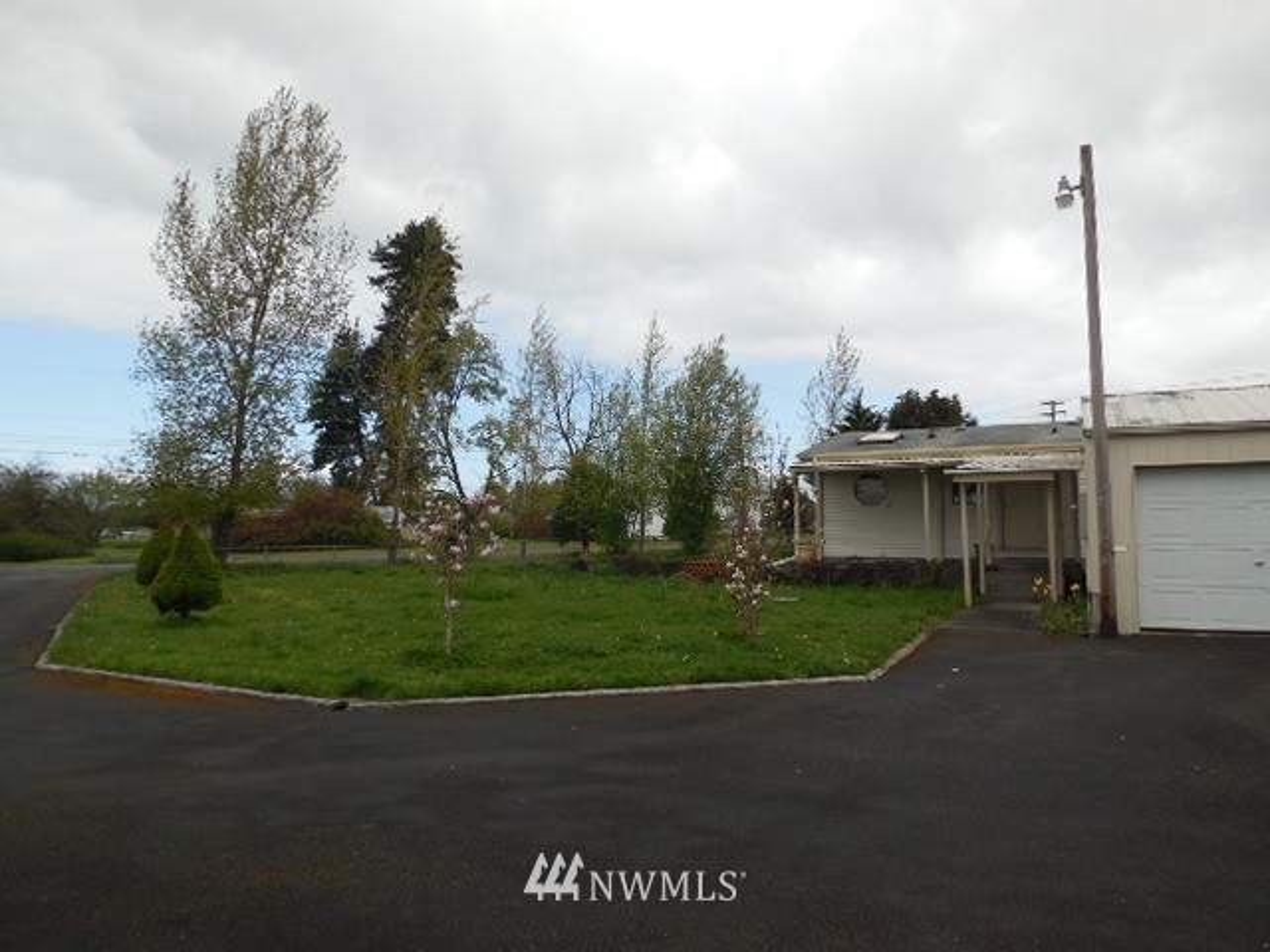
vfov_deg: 54.9
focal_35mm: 25
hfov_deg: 69.4
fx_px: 917
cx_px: 635
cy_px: 476
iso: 125
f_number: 3.1
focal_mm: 4.5
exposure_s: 1/1000
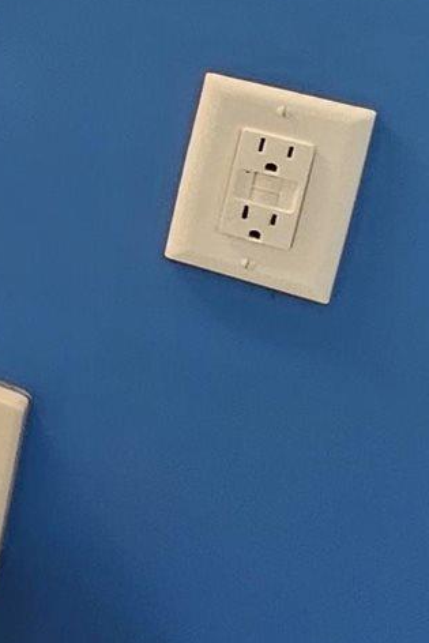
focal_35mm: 88
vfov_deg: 20.8
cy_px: -217
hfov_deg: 8.2
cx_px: -1282
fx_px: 1572
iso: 125
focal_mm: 2.2
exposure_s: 1/60
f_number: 2.2
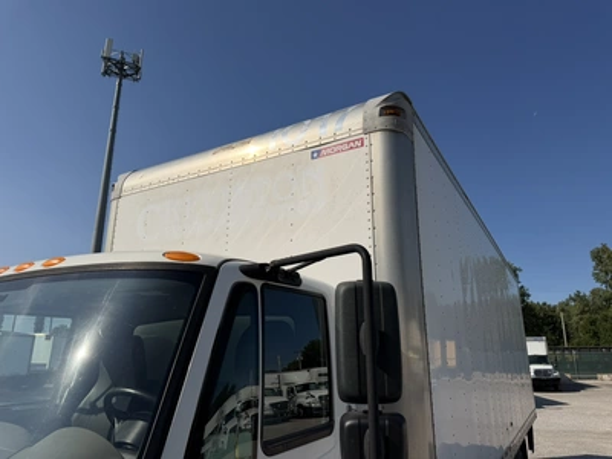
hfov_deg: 71.6
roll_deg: -1.5
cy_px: 230
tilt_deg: +15.9
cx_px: 306
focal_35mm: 24
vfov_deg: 56.8
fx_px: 424
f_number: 1.78
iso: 80
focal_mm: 6.76
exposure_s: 1/10309
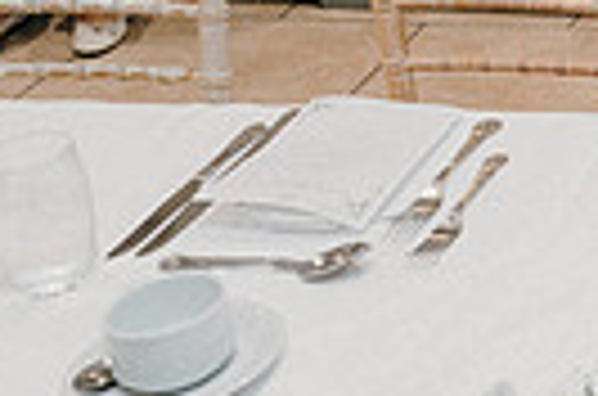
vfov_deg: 12.3
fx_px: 1740
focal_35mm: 105
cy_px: -214
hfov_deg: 15.8
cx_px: 1165
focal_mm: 24
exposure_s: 1/160
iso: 2000
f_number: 3.5
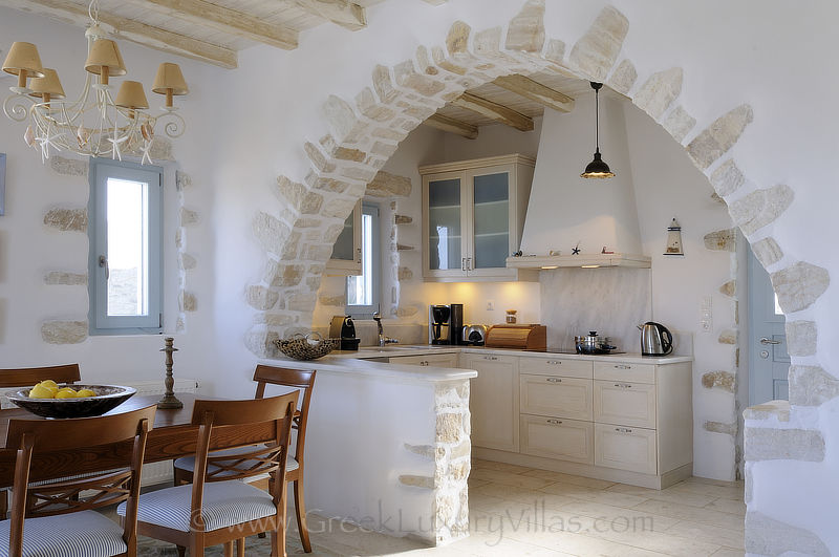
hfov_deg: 57.3
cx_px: 420
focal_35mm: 33
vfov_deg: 39.9
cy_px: 278
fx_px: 768
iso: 200
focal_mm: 22
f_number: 18
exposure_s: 1/2
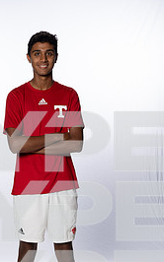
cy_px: 212
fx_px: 580
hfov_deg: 16.0
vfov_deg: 25.1
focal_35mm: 81
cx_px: 36
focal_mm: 47
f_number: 8
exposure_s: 1/250
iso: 640
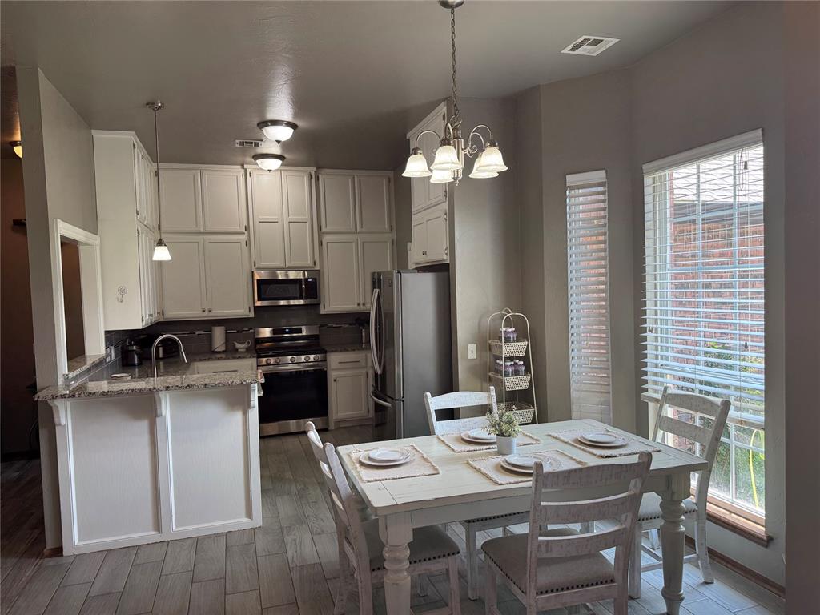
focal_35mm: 24
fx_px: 569
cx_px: 410
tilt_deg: -2.8
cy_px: 308
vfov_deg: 56.8
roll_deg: +1.9
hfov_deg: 71.6
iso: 100
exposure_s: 1/120
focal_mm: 6.76
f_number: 1.78
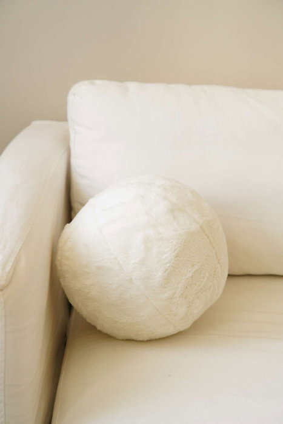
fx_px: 825
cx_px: 142
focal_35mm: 70
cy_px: 212
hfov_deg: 19.5
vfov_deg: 28.8
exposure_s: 1/100
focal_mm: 70
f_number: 5
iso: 2500
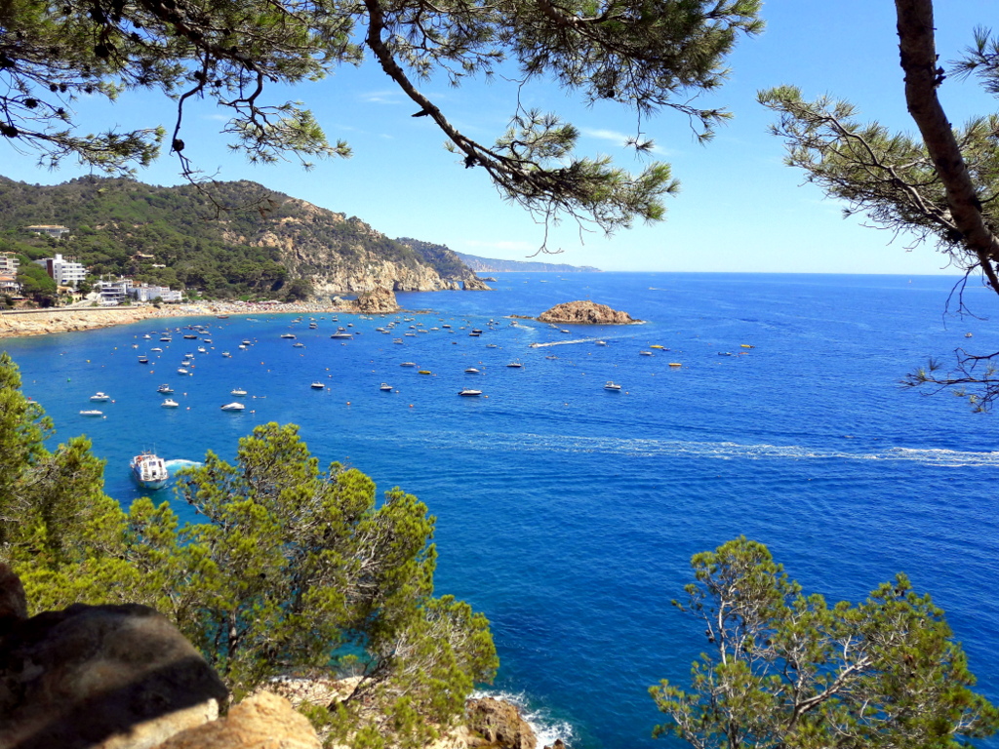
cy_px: 374
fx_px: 808
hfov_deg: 63.4
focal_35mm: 28
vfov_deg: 49.7
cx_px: 500
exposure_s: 1/1233
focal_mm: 3.7
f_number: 1.9
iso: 40
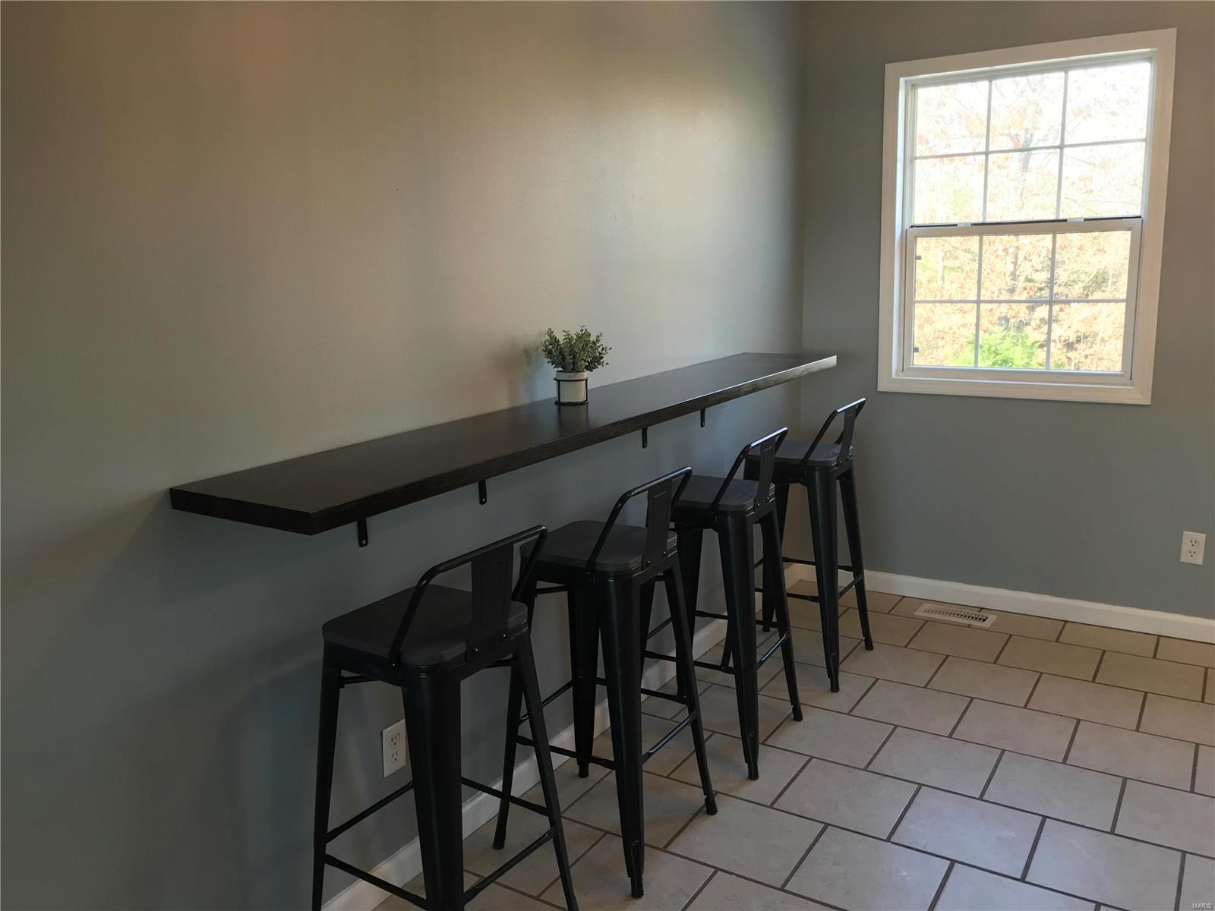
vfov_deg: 49.7
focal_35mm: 28
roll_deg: +3.0
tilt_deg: -11.3
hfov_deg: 63.4
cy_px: 456
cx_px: 608
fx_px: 983
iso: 32
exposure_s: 1/30
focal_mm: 3.99
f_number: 1.8
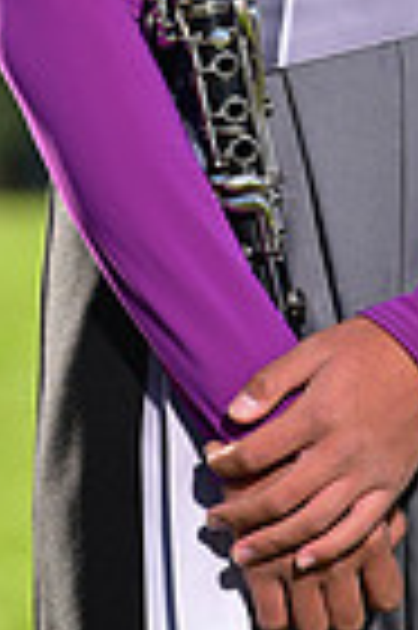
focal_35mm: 829
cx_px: 380
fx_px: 14473
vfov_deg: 2.5
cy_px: -436
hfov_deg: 1.7
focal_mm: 200
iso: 80
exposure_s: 1/250
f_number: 5.6
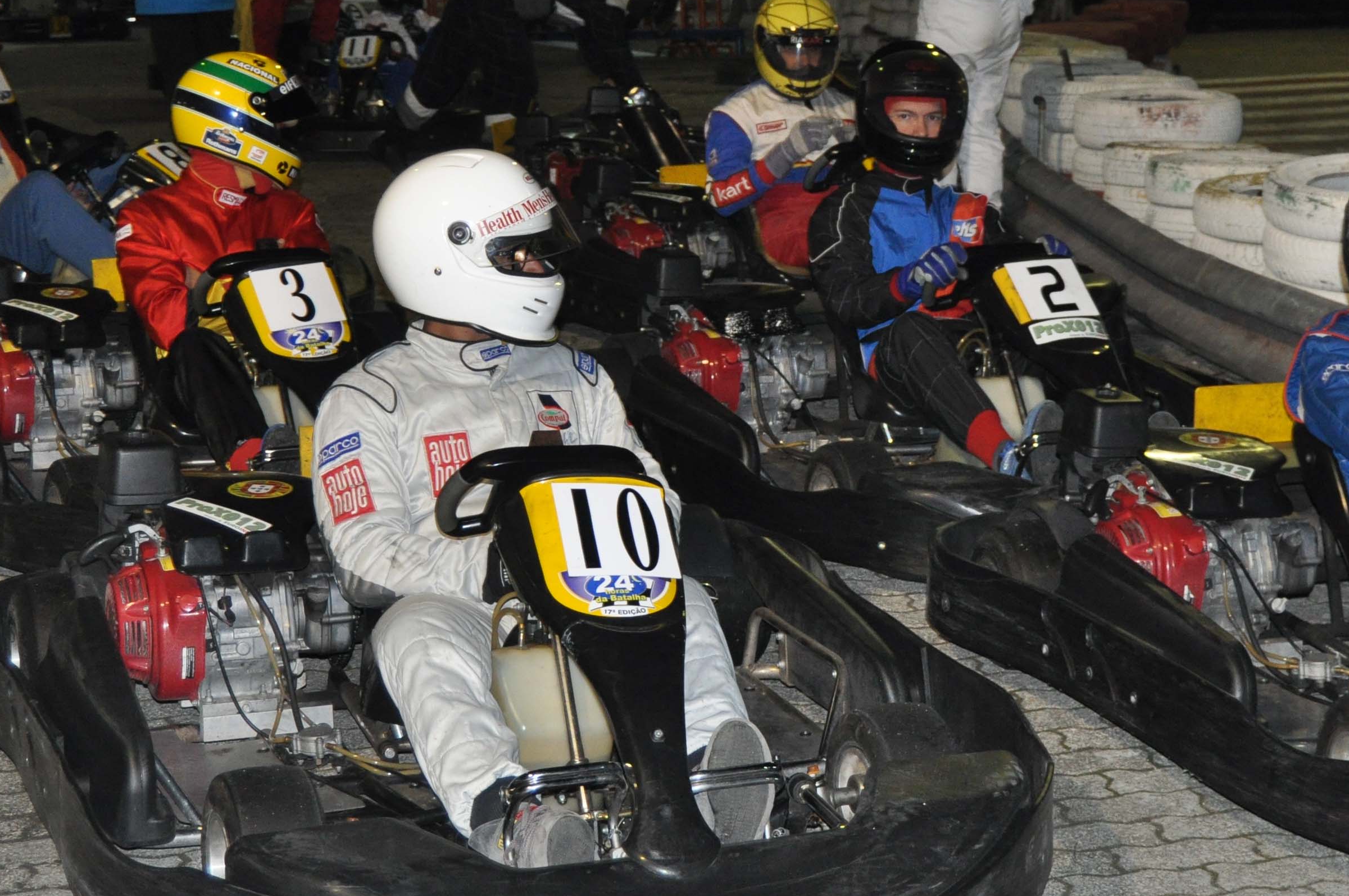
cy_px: 354
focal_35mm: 75
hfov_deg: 27.0
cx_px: 679
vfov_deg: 18.1
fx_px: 2807
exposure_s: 1/60
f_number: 4
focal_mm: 28
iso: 800
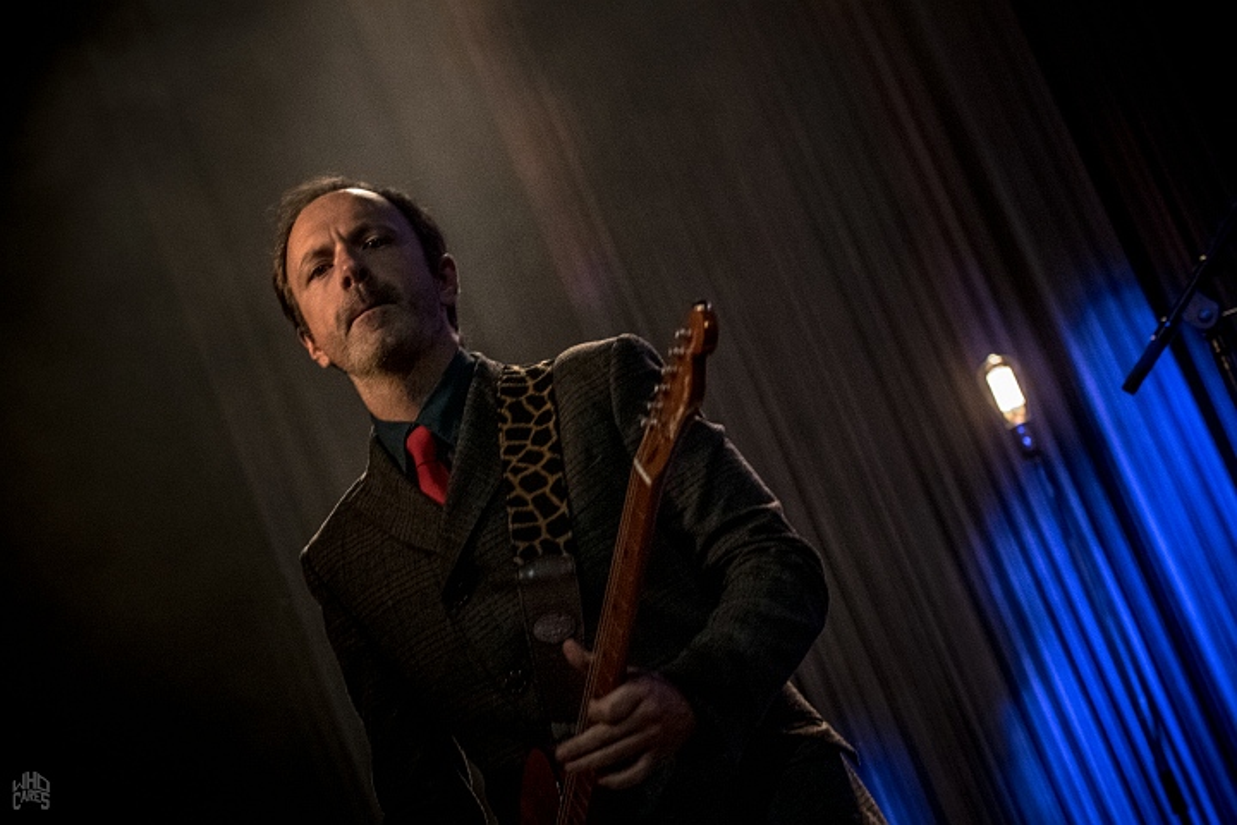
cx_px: 618
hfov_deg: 19.5
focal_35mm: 105
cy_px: 412
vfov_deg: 13.0
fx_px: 3608
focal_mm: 70
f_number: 2.8
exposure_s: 1/80
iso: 2500
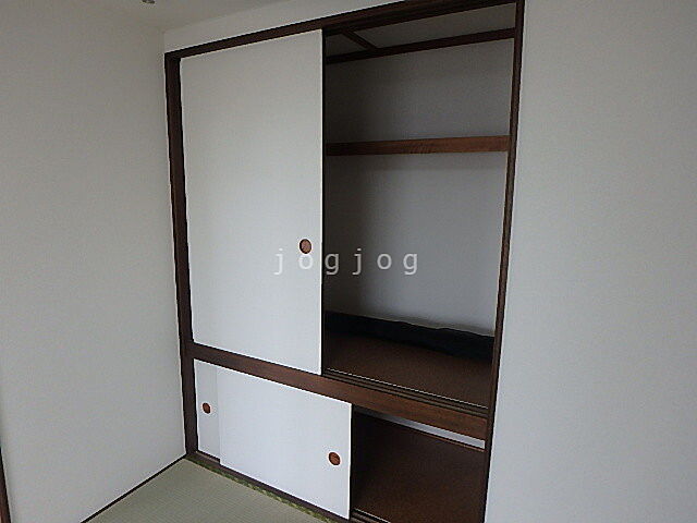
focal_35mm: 21
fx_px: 423
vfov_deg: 63.4
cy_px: 262
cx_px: 348
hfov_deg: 79.0
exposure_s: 1/50
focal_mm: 3.7
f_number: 3.5
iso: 200
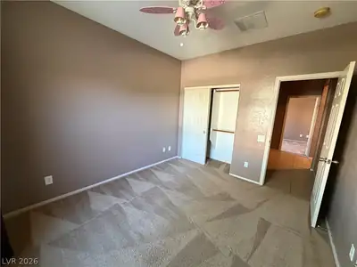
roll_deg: -1.2
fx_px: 144
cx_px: 178
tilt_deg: -7.4
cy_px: 134
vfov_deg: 85.7
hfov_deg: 102.1
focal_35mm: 14
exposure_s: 1/60
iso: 500
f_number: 2.2
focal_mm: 2.22
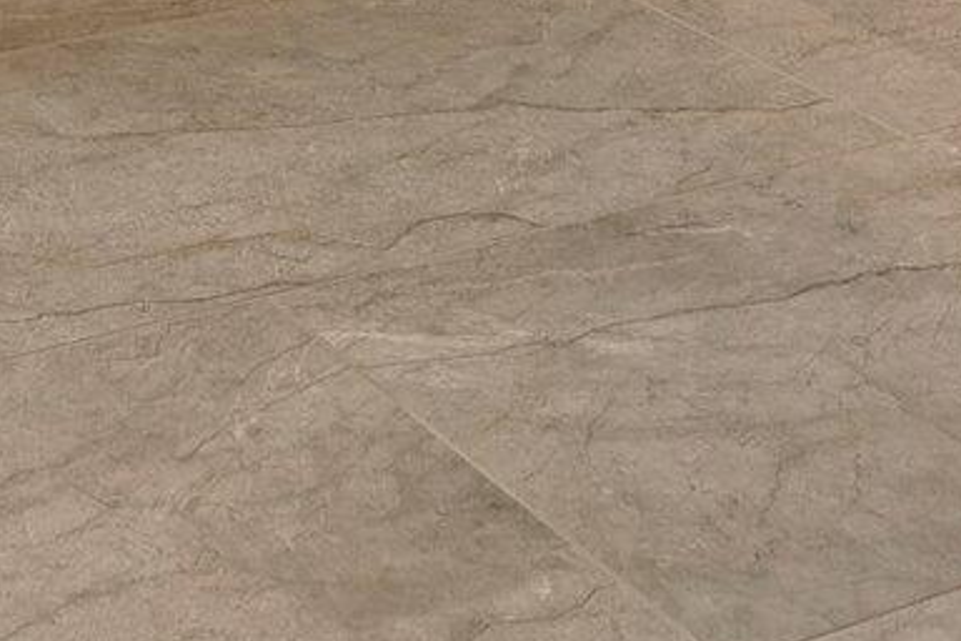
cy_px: -985
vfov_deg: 11.4
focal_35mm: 96
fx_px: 2562
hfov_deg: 20.3
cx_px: -88
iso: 400
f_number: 13
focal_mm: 18
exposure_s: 1/8
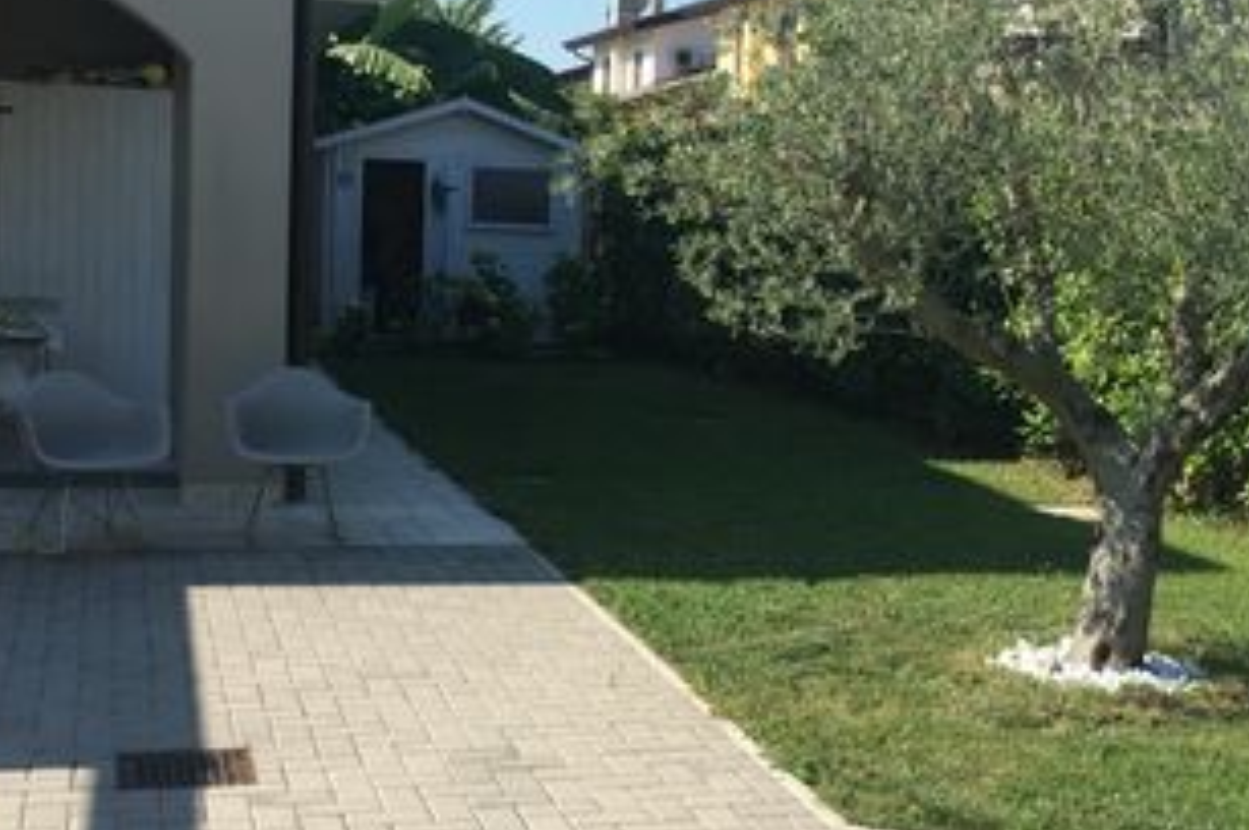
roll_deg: -1.9
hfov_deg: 34.0
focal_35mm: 59
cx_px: 647
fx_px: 2045
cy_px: 330
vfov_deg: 22.9
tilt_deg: -4.3
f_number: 2.2
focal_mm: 4.15
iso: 25
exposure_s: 1/1012
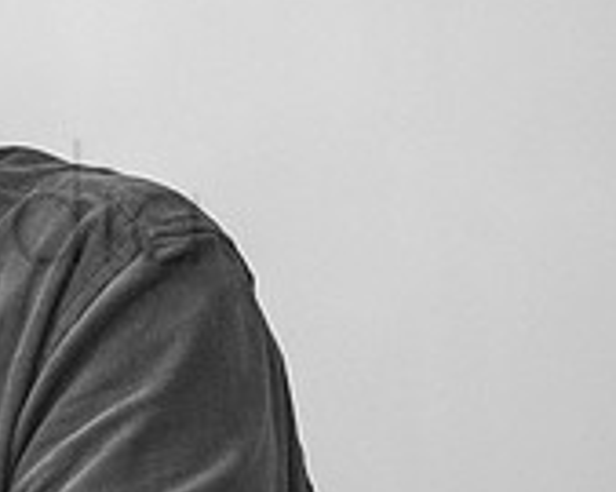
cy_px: 343
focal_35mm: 736
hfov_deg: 2.6
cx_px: -376
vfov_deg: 2.1
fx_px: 13410
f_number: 2.8
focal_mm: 200
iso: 6400
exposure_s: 1/100
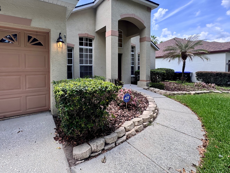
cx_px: 92
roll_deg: +0.0
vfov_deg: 74.1
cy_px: 72
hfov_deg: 89.9
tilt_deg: -1.4
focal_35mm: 17
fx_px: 113
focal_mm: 2.22
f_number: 2.2
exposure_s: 1/289
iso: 40
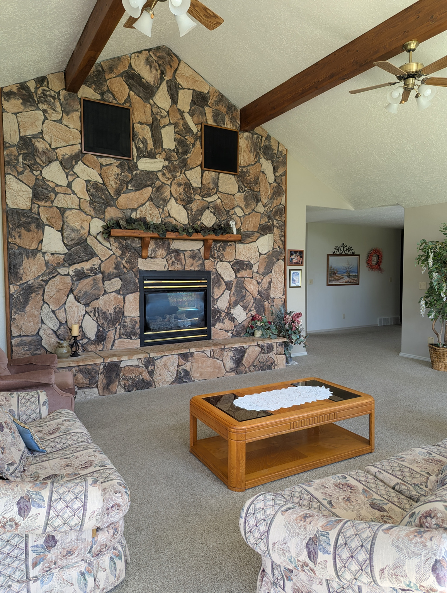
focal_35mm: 24
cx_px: 224
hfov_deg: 56.9
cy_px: 296
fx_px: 412
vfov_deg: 71.5
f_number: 1.85
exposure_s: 1/67.6
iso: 41
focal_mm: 6.81
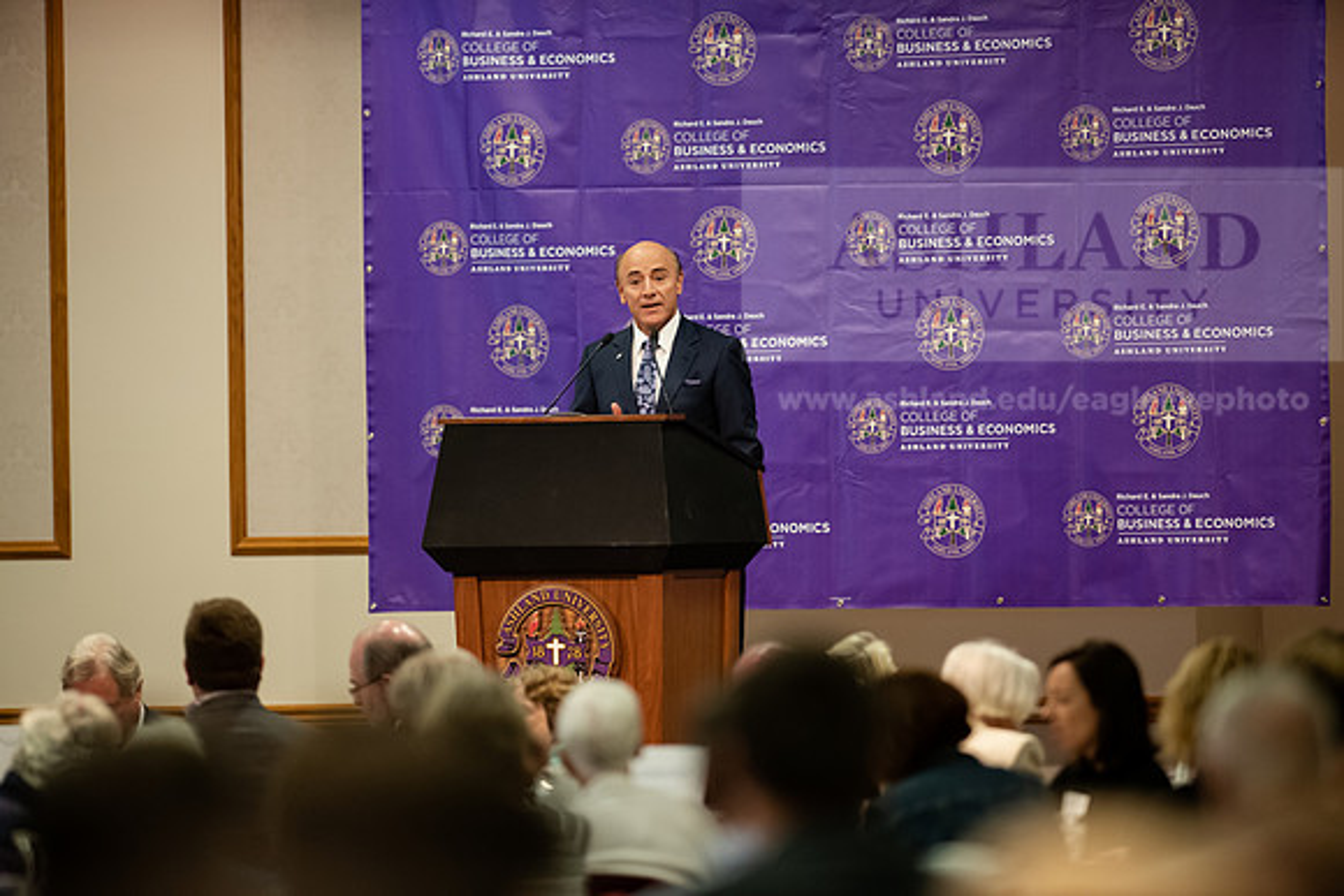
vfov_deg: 4.6
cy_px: 448
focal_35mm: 300
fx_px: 11202
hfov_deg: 6.9
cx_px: 672
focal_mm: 300
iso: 2000
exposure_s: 1/200
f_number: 2.8
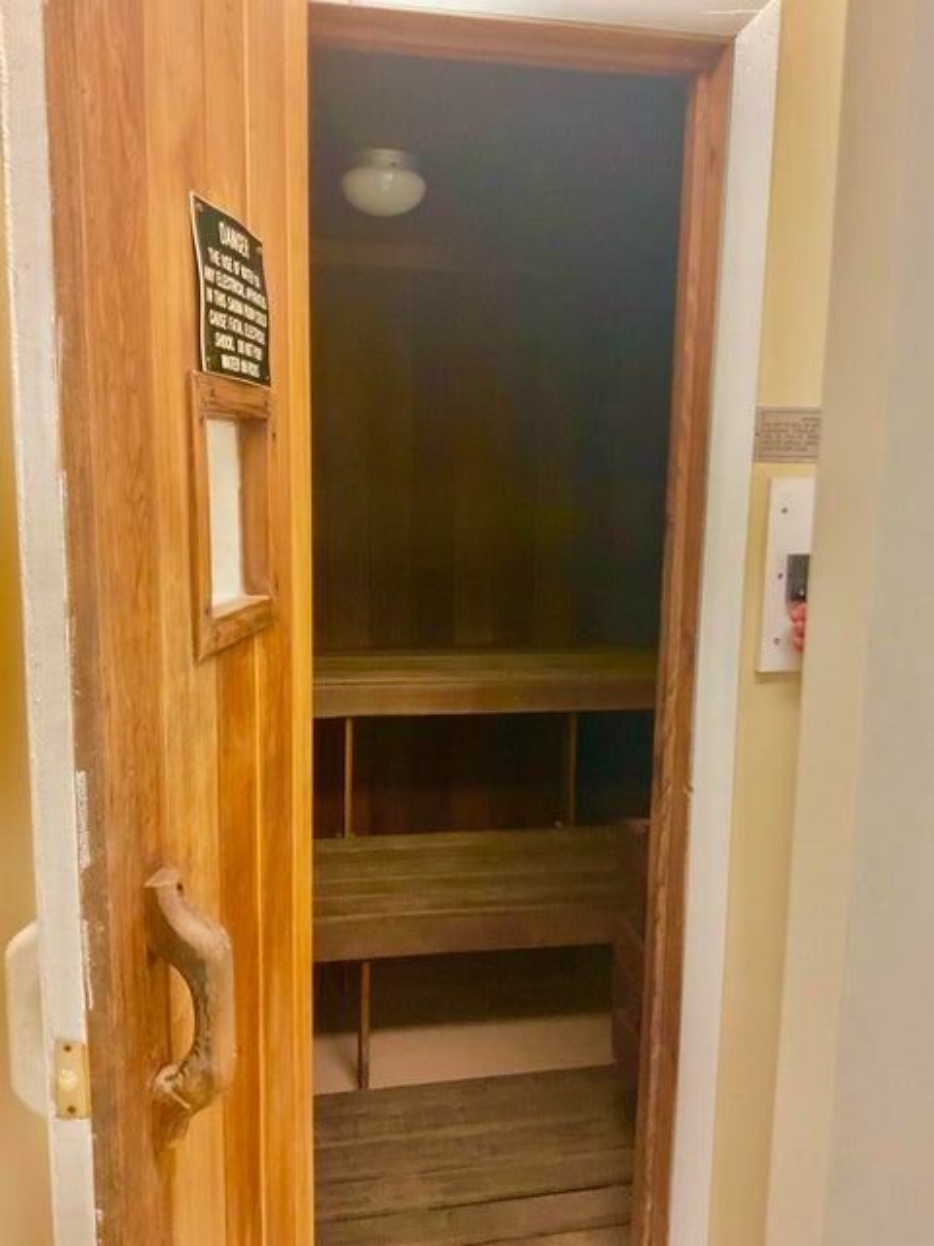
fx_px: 1043
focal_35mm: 29
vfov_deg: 61.7
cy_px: 623
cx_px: 467
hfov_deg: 48.2
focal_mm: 3
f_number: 1.8
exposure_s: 1/60
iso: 250
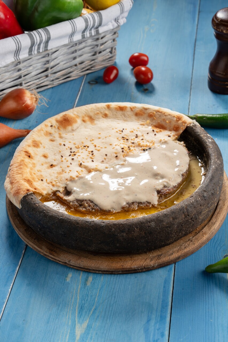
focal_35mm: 56
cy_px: 171
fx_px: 532
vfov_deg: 35.6
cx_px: 114
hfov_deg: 24.2
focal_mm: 56
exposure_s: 1/100
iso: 200
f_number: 13
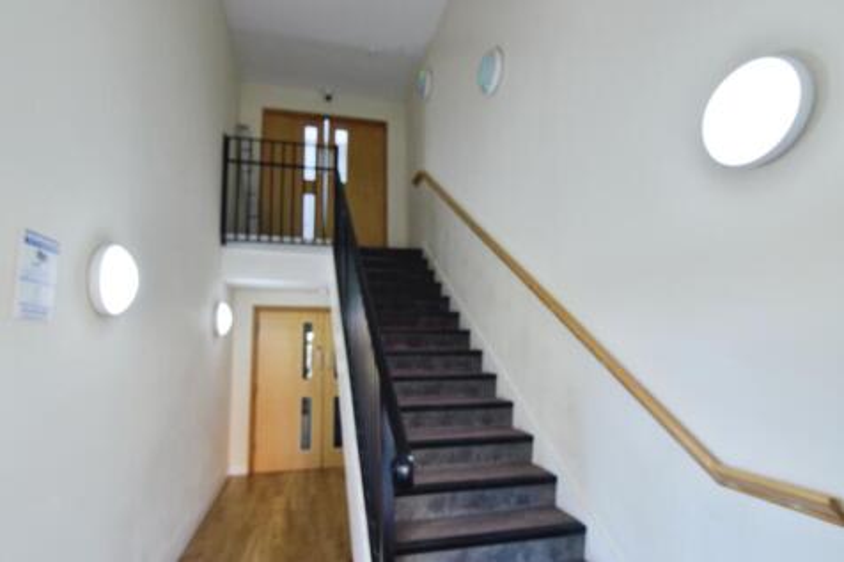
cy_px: 281
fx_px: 422
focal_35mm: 18
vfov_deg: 67.3
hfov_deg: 90.0
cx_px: 422
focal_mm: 12
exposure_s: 1/80
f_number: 4.5
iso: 400
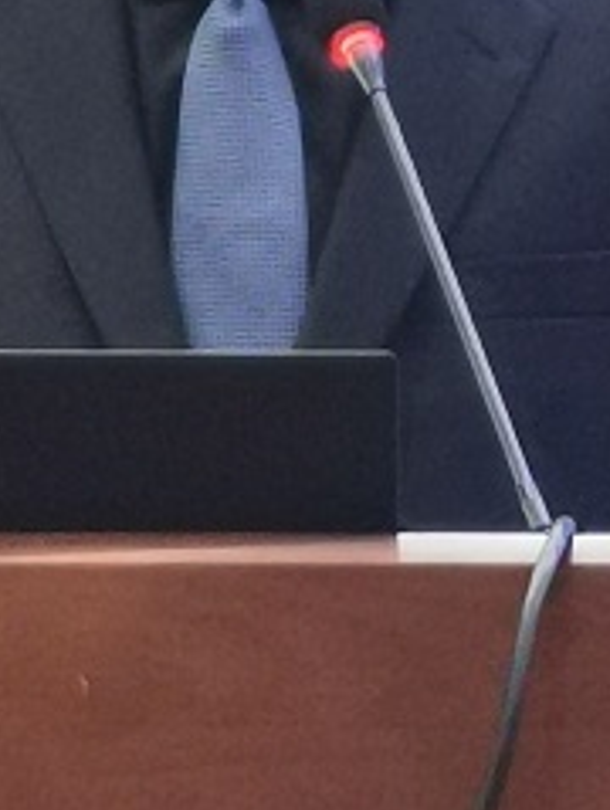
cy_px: 120
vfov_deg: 3.7
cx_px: 271
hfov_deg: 2.8
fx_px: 12654
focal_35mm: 540
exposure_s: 1/33.3
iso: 250
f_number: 2.4
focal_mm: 7.48
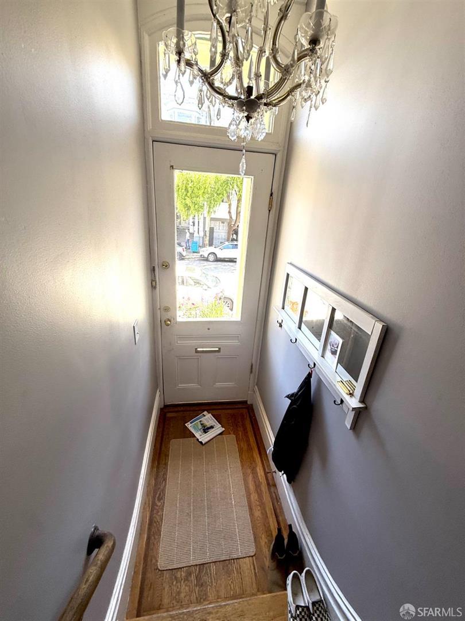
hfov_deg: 85.7
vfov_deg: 102.1
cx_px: 232
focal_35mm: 14
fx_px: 251
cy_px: 310
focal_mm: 2.22
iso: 50
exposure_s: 1/112
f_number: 2.2
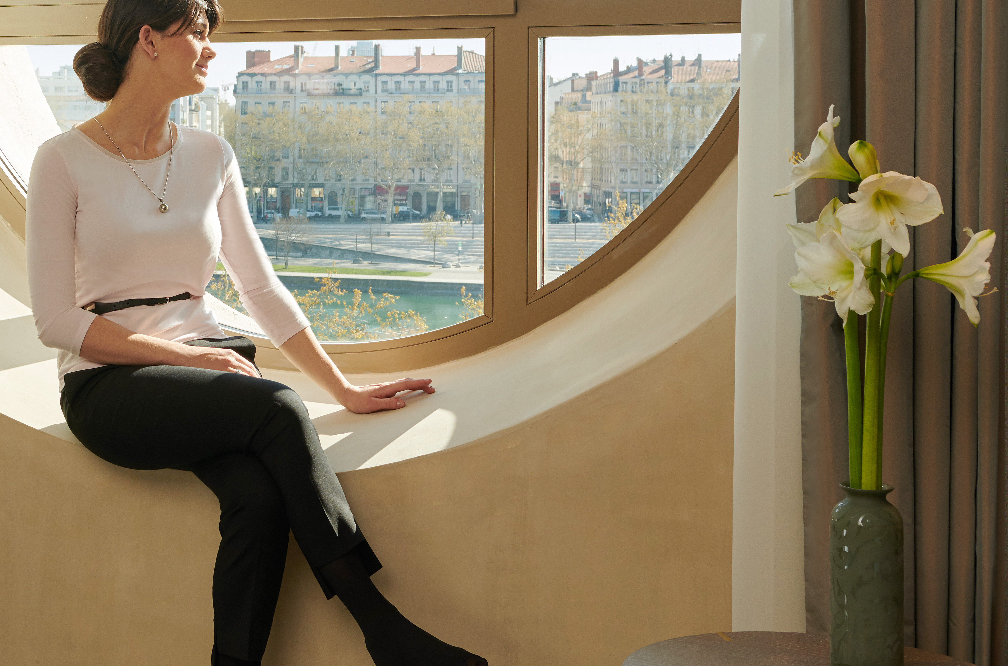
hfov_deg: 28.3
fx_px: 1927
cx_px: 114
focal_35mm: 69
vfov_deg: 19.4
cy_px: 126
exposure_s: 1/125
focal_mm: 32
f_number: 8
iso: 200
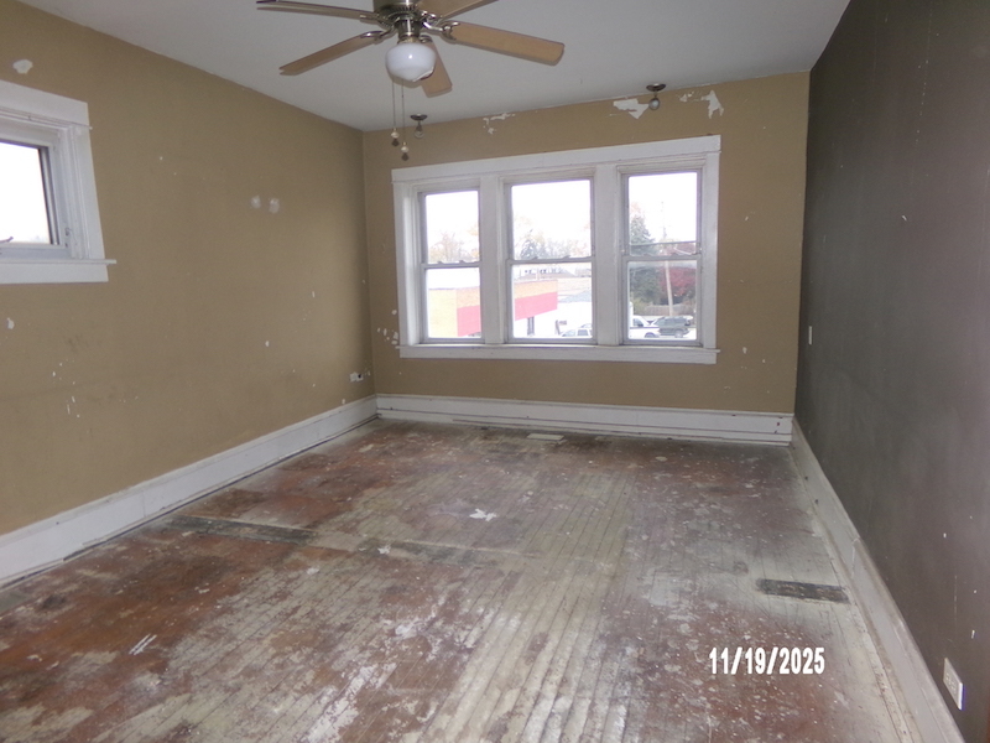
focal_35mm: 24
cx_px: 495
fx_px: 686
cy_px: 372
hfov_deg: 71.6
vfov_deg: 56.8
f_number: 3.7
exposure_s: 1/34
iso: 200
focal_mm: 4.3
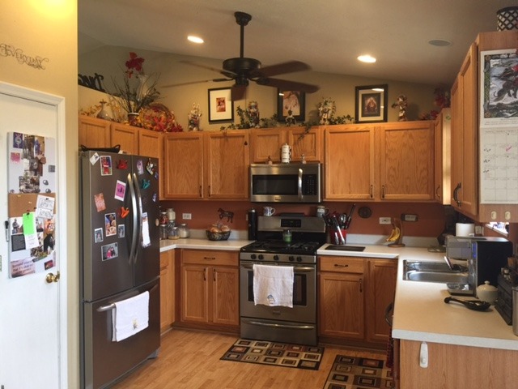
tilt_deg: -0.3
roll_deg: -0.6
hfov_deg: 61.7
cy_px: 194
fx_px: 434
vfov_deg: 48.2
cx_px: 259
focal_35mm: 29
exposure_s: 1/15
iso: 32
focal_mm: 4.15
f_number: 2.2
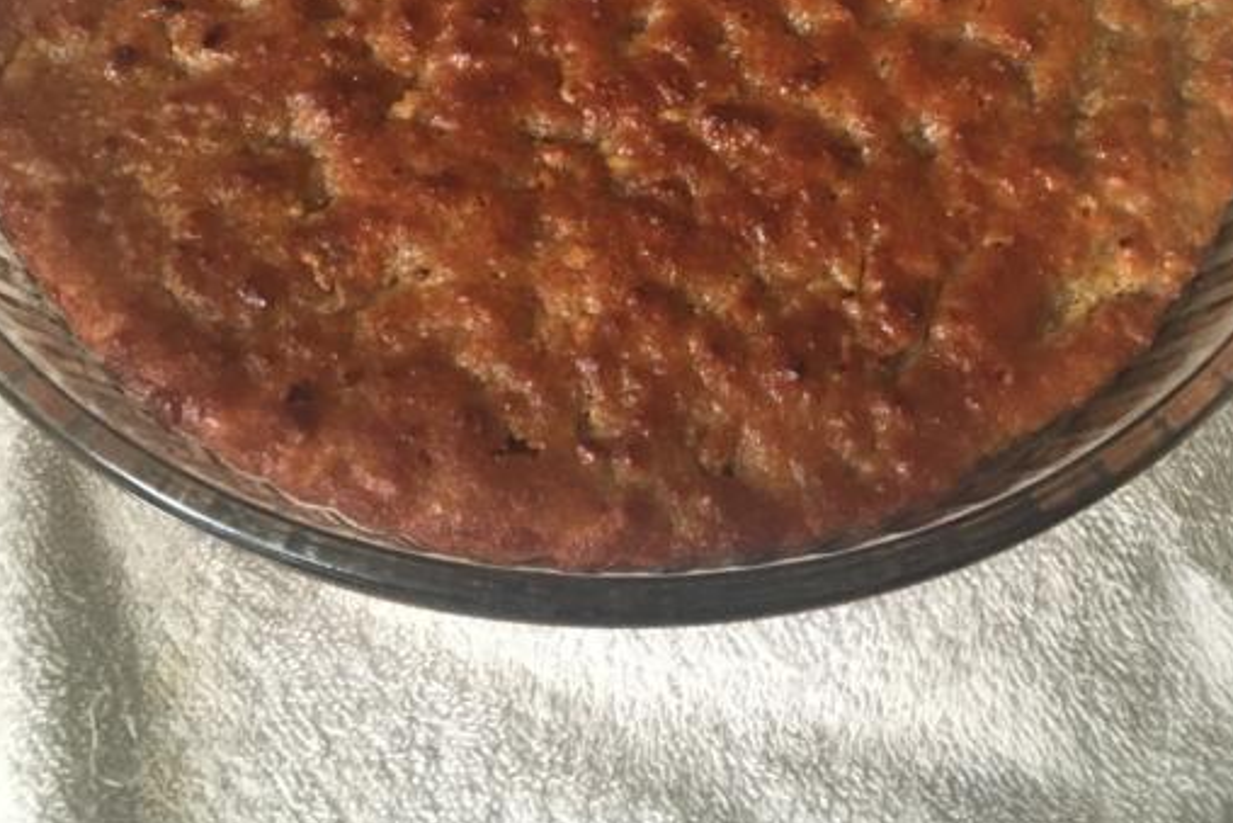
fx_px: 1405
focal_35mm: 41
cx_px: 616
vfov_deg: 31.2
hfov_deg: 47.4
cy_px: 83
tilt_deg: -57.9
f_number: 2.2
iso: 200
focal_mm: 4.15
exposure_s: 1/17
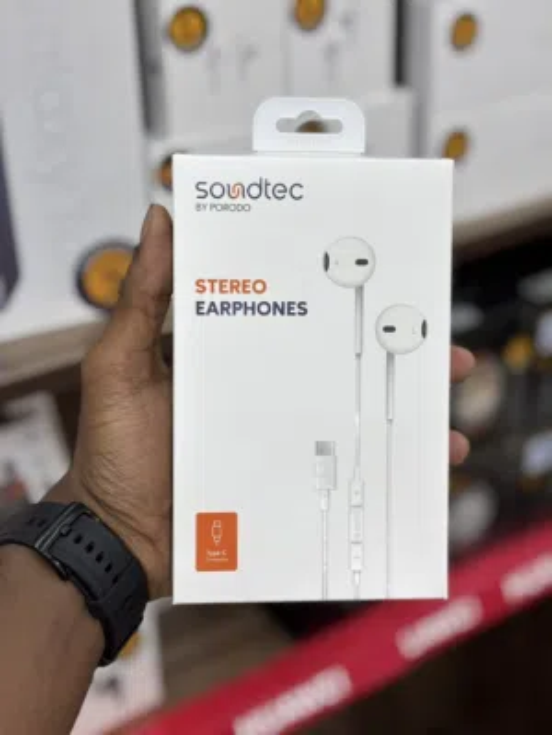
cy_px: 368
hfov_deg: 28.0
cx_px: 276
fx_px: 1106
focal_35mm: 52
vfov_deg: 36.8
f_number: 1.6
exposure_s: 1/100
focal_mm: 5.96
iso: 40
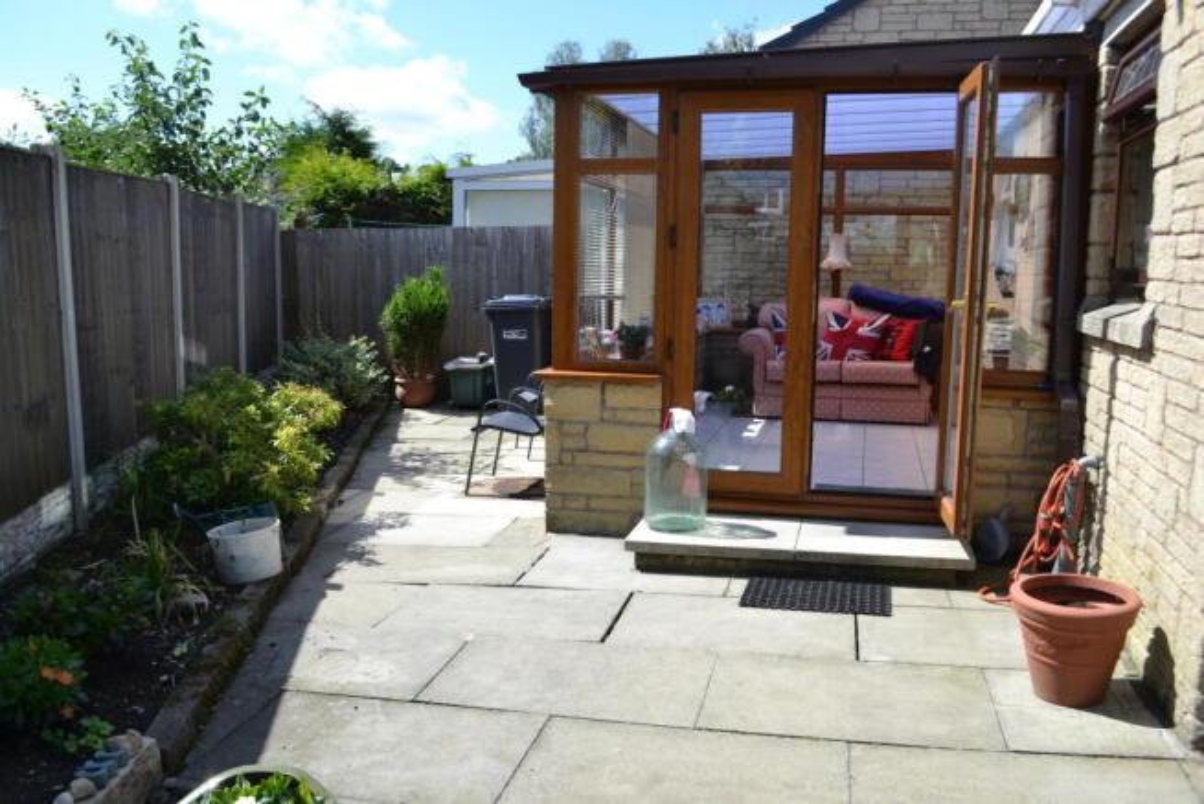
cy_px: 402
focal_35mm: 30
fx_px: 1003
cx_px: 602
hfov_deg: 61.9
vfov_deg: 43.6
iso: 100
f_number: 7.1
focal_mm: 20
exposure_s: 1/200
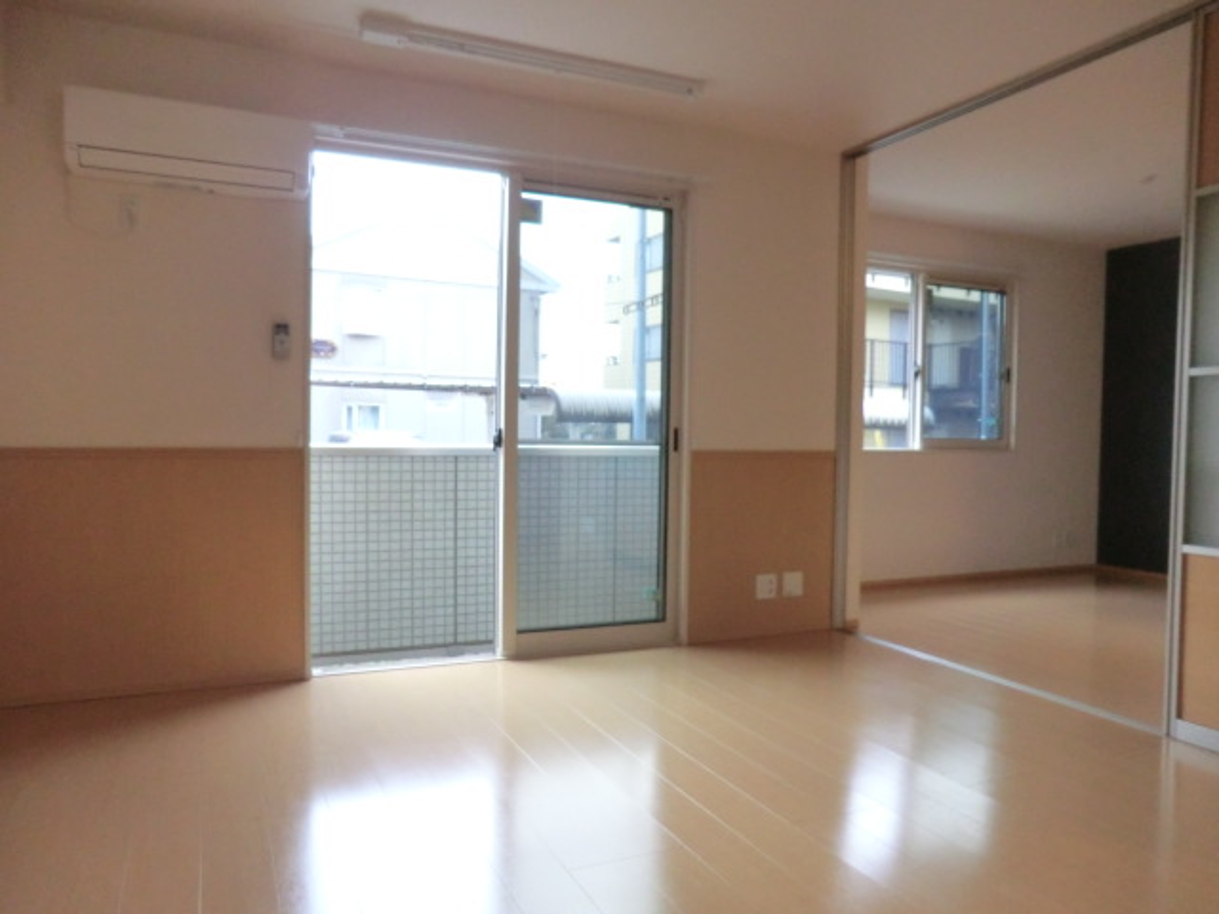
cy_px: 457
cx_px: 610
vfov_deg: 56.8
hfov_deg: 71.6
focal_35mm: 24
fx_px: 845
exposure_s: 1/60
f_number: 3.2
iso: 400
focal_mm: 4.3
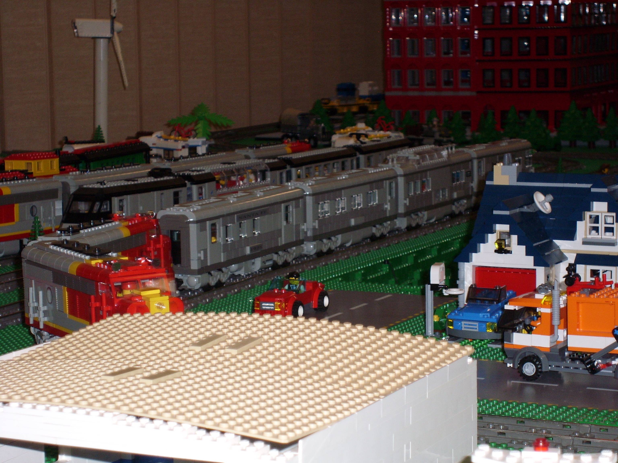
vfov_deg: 14.1
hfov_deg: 18.7
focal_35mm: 105
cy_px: 232
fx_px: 1875
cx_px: 309
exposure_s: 1/60
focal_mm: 17.4
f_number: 4.9
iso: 100
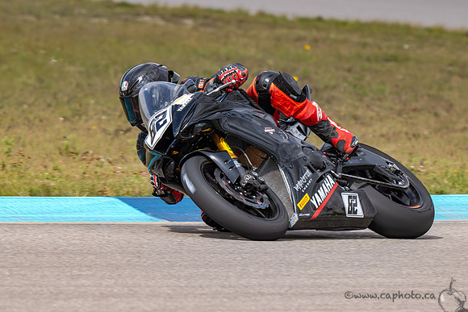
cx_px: 264
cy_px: 176
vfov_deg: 2.5
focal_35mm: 542
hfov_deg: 3.8
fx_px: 7051
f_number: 11
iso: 560
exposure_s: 1/800
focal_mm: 480
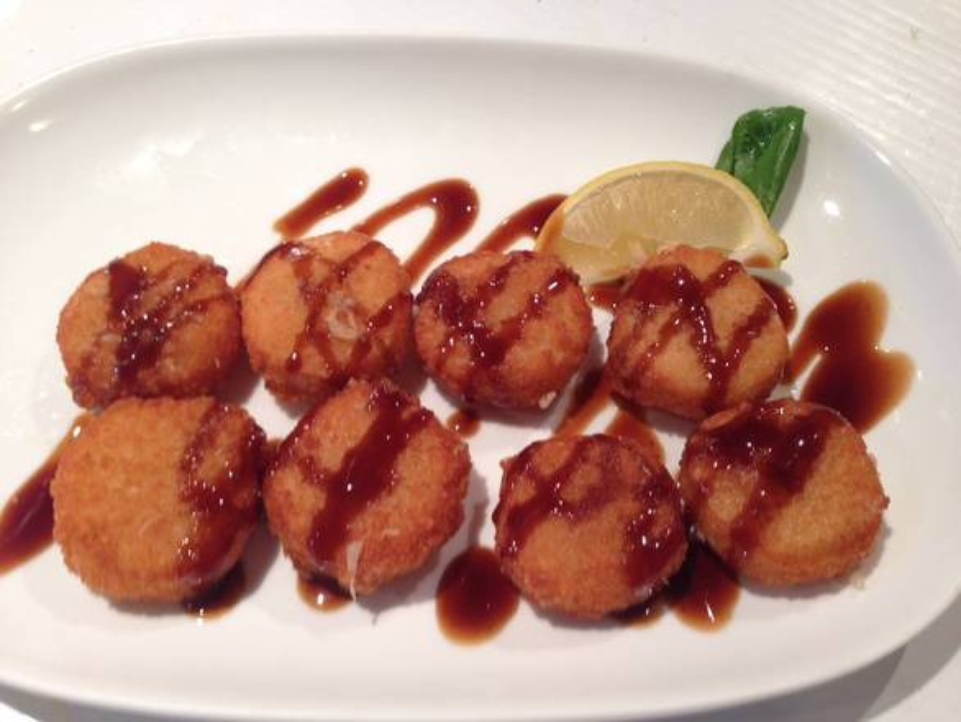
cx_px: 480
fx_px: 917
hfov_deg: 55.3
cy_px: 361
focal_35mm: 33
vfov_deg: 43.0
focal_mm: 4.12
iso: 64
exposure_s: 1/20
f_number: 2.4
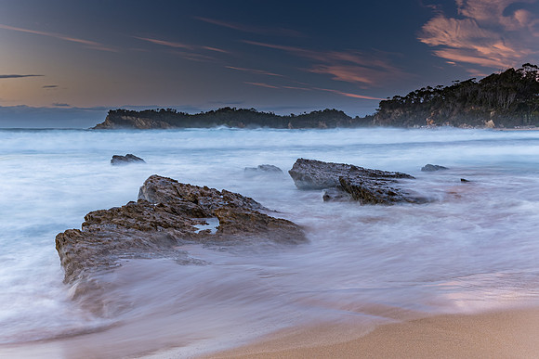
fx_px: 677
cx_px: 281
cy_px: 181
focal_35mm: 45
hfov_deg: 43.4
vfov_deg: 29.7
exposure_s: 4
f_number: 9
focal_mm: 28
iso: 80
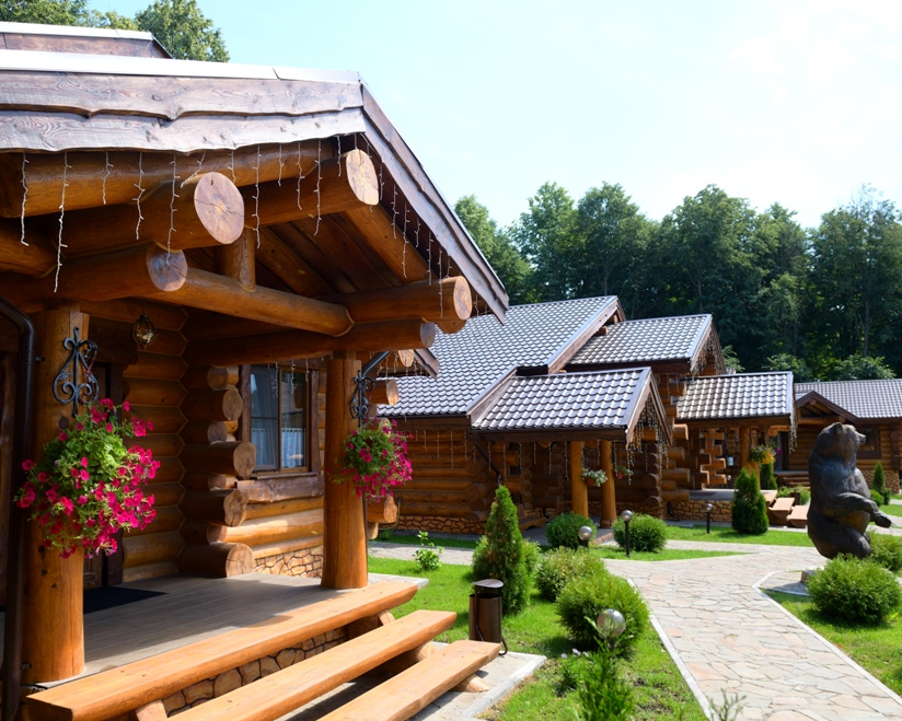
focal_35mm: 28
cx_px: 406
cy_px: 371
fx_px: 747
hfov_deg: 62.1
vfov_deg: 51.5
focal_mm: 24
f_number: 5.6
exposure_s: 1/250
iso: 160
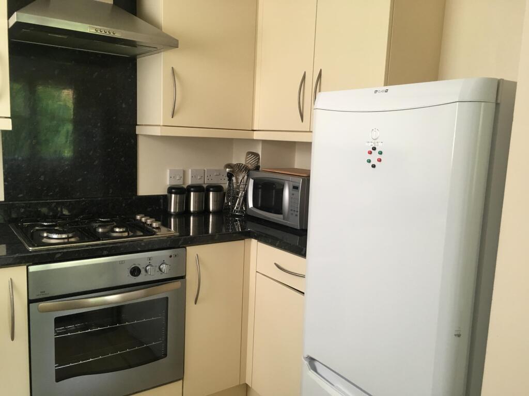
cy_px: 198
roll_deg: -2.3
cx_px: 264
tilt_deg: -8.4
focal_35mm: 29
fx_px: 443
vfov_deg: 48.2
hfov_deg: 61.7
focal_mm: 4.15
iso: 125
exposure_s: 1/33
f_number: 2.2
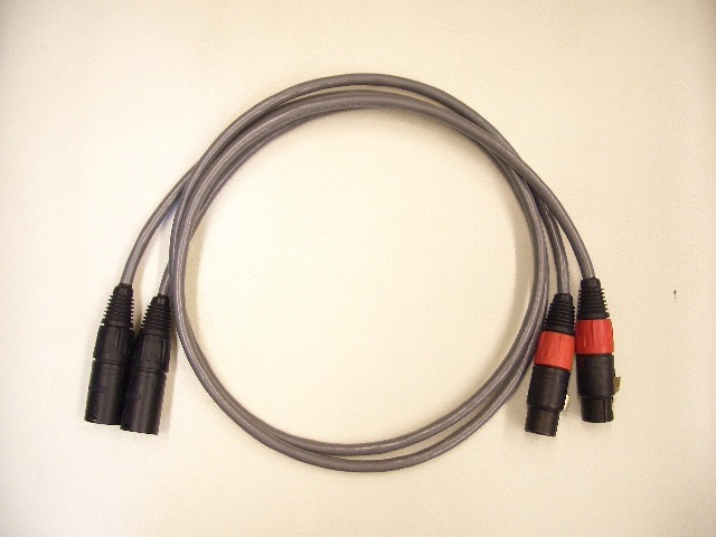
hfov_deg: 52.6
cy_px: 268
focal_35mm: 35
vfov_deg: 40.7
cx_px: 358
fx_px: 724
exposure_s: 1/20
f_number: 2.6
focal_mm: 5.8
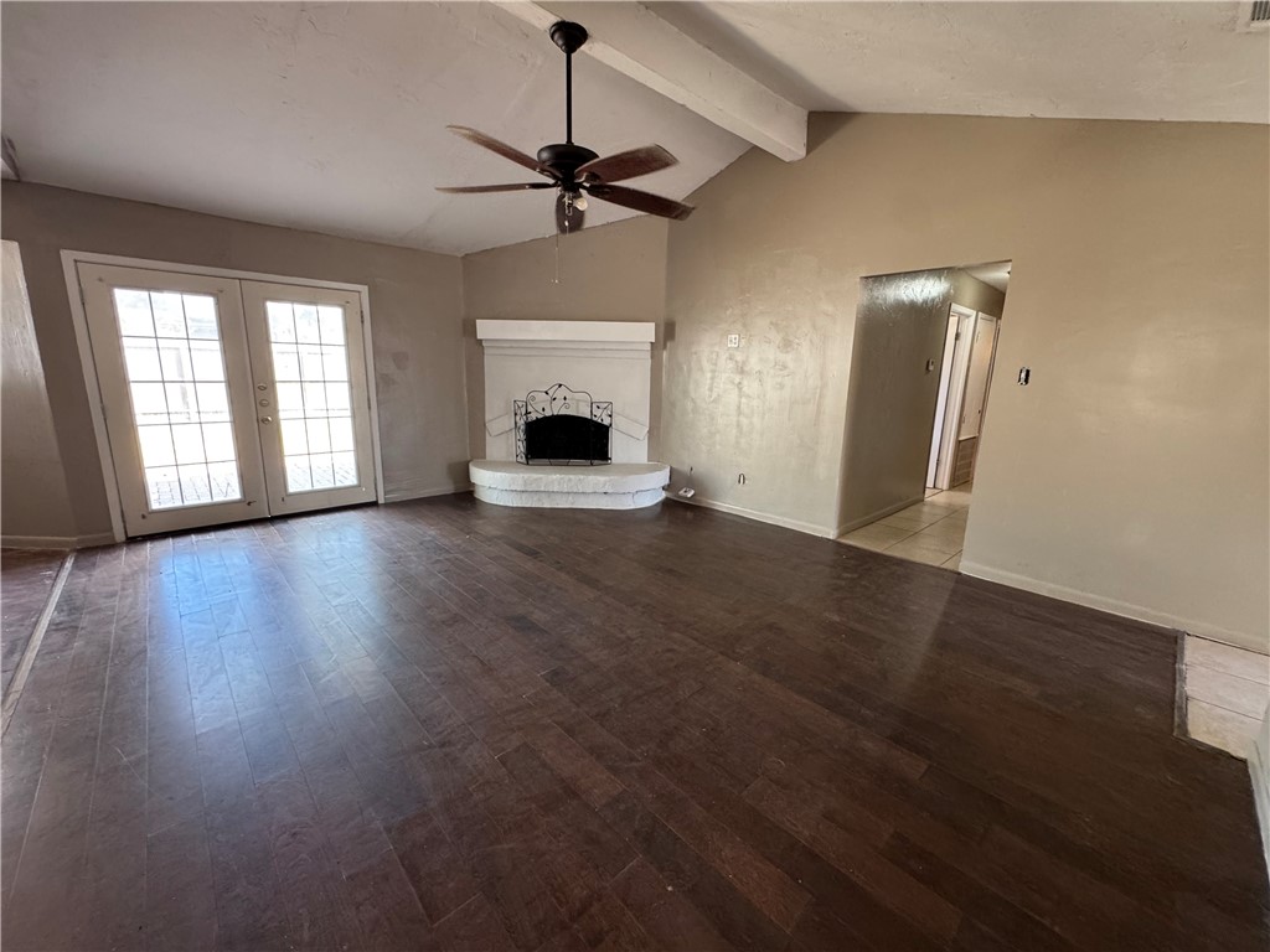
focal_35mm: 14
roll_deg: -1.3
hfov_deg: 102.1
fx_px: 514
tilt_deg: -12.7
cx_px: 635
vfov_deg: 85.7
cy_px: 476
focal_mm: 2.22
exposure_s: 1/60
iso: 250
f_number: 2.2
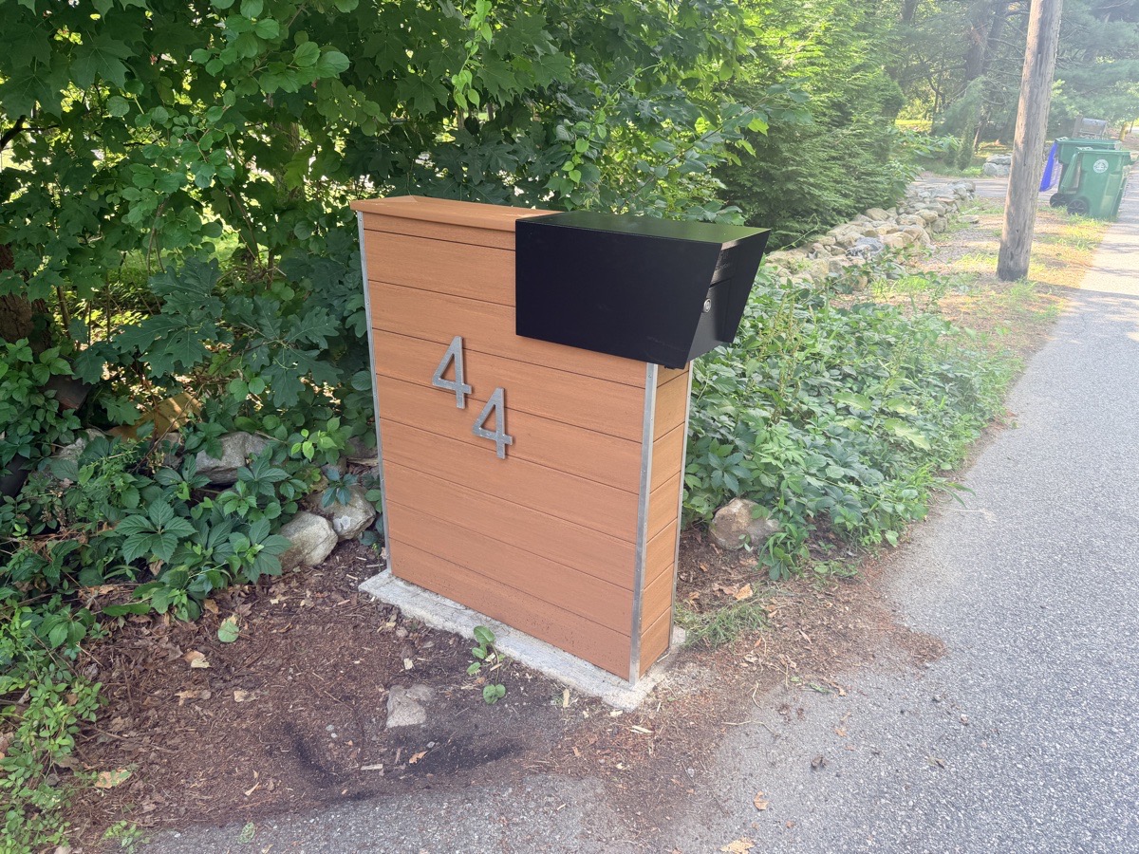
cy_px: 427
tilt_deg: -21.2
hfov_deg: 71.6
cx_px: 570
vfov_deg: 56.8
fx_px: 790
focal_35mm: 24
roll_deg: -1.2
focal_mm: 6.76
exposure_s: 1/131
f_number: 1.78
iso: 80
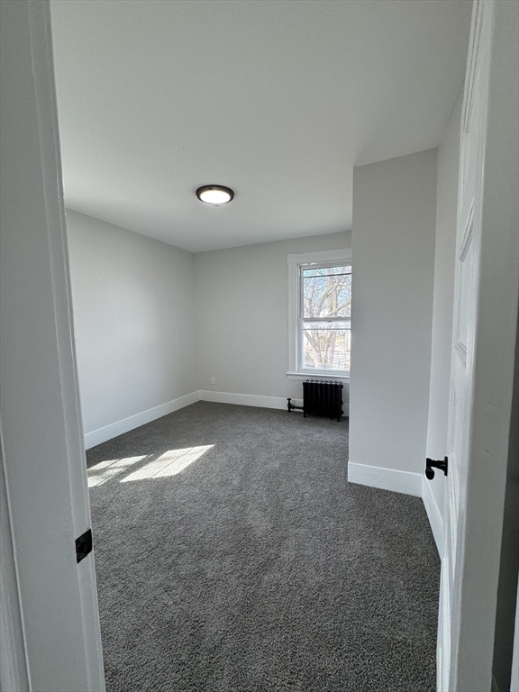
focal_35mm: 14
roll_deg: +1.7
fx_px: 280
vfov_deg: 102.1
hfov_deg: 85.7
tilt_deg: -6.6
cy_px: 346
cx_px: 260
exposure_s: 1/120
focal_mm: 2.22
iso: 125
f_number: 2.2
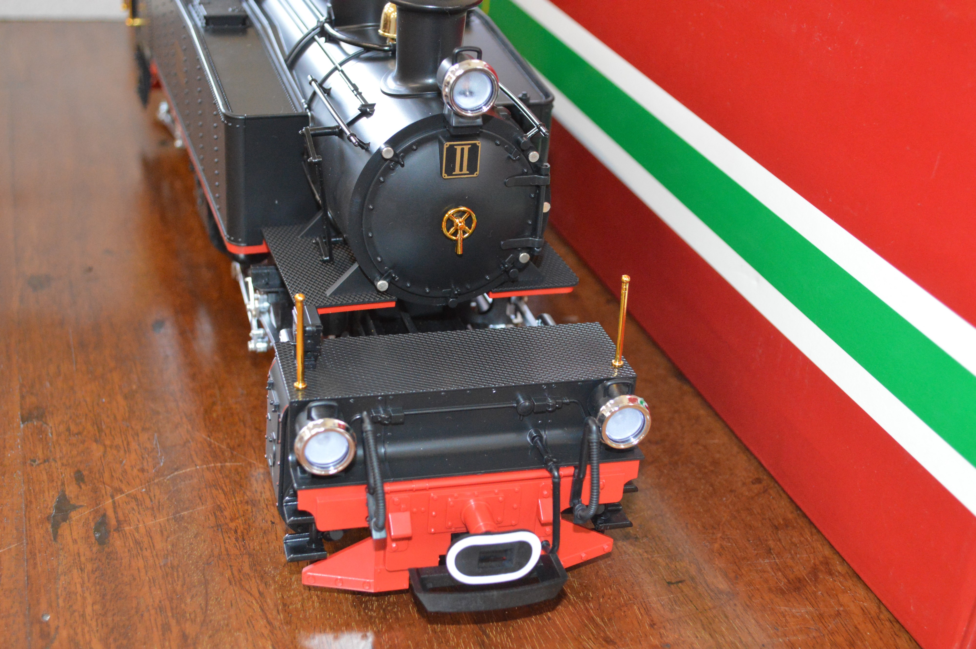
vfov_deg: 28.0
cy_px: 324
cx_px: 488
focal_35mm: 48
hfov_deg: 41.1
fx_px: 1300
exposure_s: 1/60
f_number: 4.8
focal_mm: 32
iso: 2800
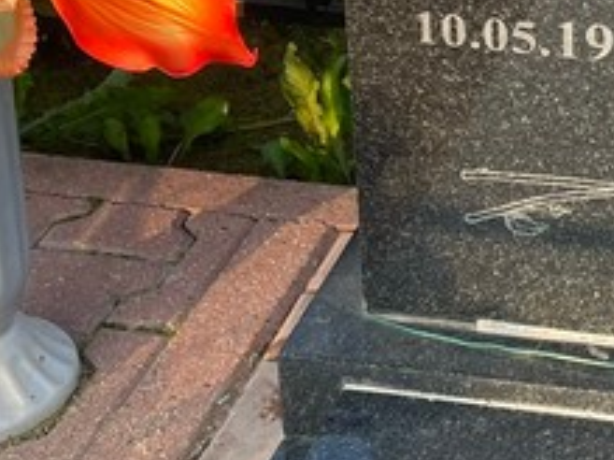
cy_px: -11
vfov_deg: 15.2
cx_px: 732
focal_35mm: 95
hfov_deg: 19.5
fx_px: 1684
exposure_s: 1/365
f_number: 1.6
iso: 32
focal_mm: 4.2
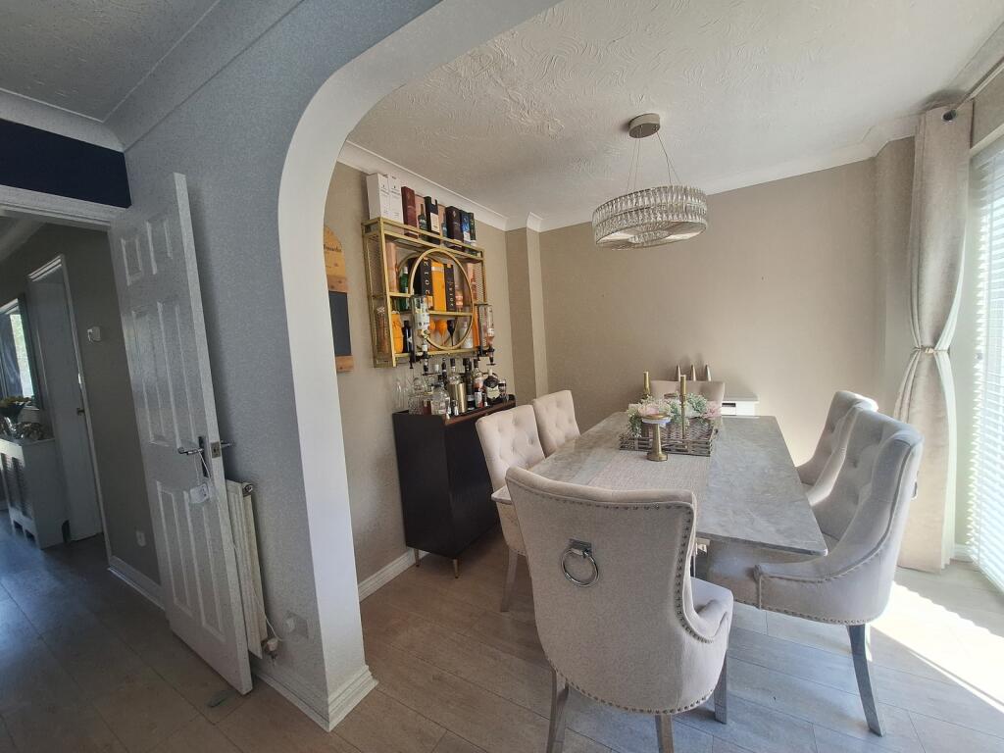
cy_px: 376
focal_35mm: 13
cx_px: 502
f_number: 2.2
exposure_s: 1/173
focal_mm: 1.74
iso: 40
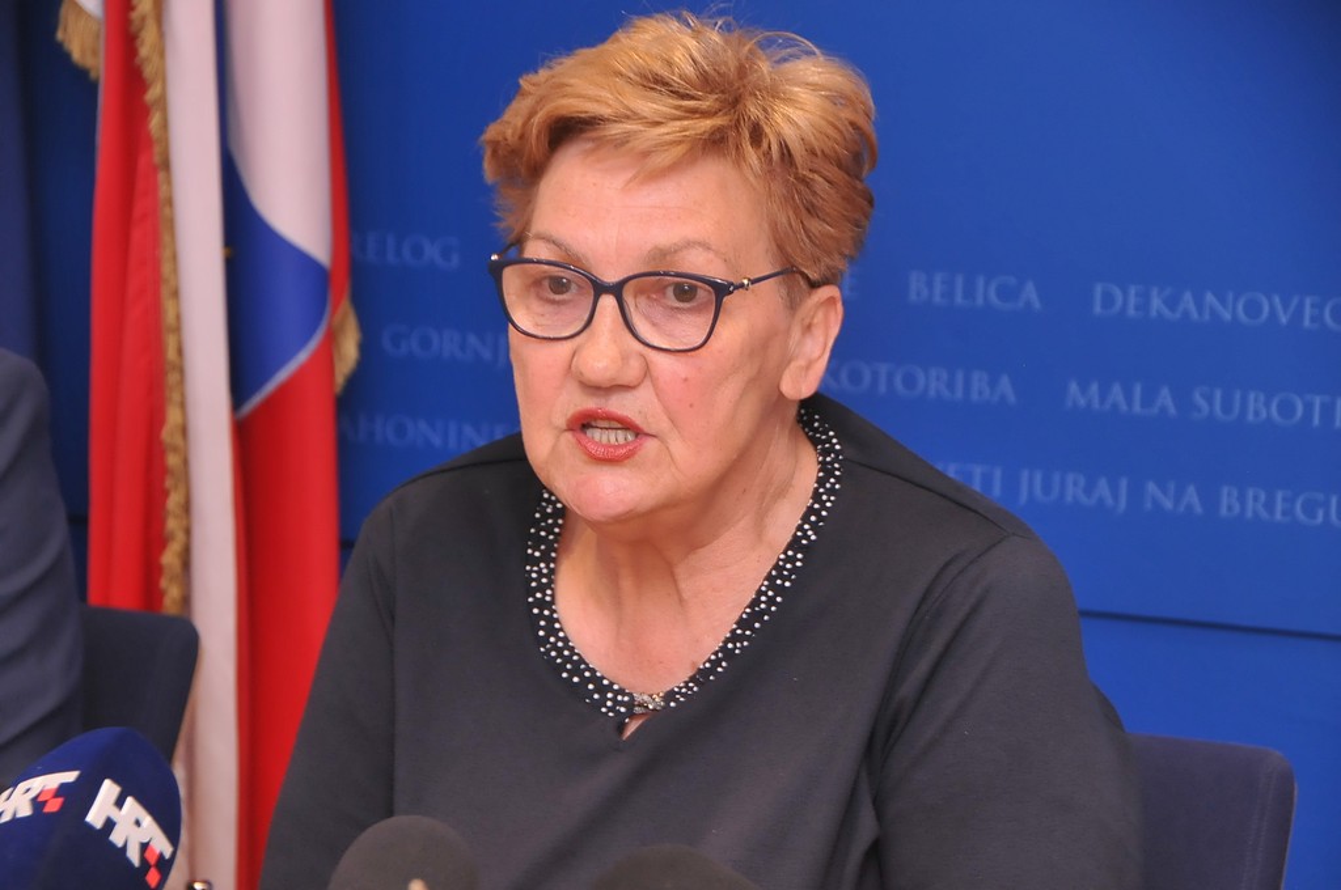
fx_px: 5301
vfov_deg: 9.6
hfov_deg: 14.4
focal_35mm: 142
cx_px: 670
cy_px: 445
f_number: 7.1
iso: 800
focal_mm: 95
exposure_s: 1/60
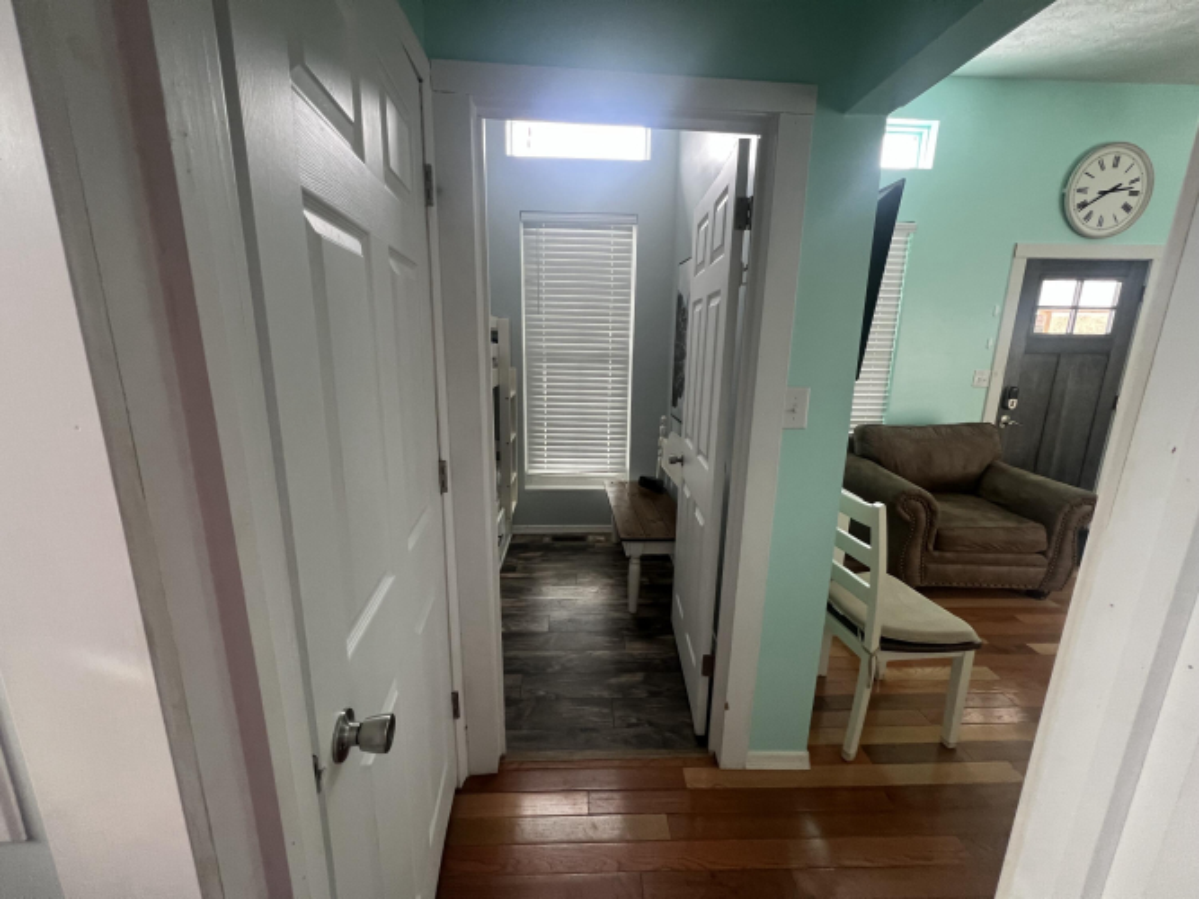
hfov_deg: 106.2
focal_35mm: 13
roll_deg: -0.9
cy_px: 450
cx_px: 600
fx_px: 450
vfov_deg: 89.9
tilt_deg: -13.4
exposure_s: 1/75
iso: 250
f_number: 1.8
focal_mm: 1.57
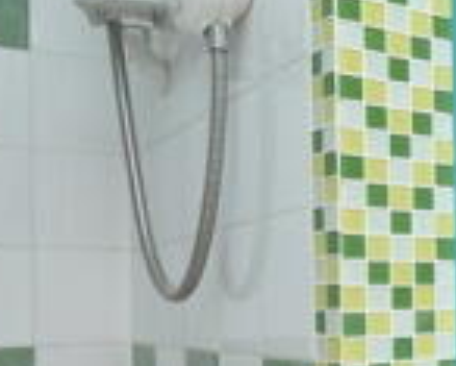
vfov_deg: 23.9
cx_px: 576
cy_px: 292
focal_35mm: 63
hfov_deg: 26.1
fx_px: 851
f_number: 5
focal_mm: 10
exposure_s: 1/200
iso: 180
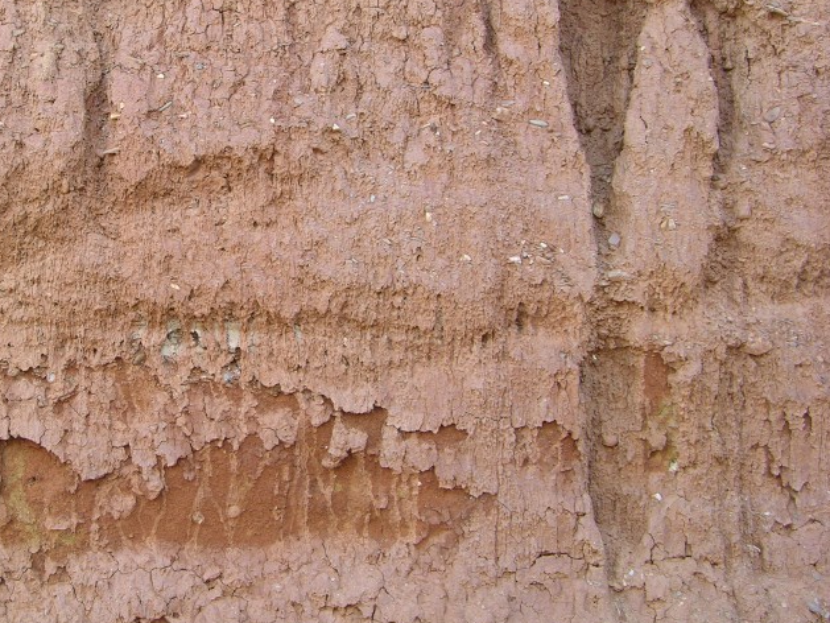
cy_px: 238
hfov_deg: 32.9
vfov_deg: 25.6
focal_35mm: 57
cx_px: 181
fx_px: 1367
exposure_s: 1/41.9
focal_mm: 8.9
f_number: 2.8
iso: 50
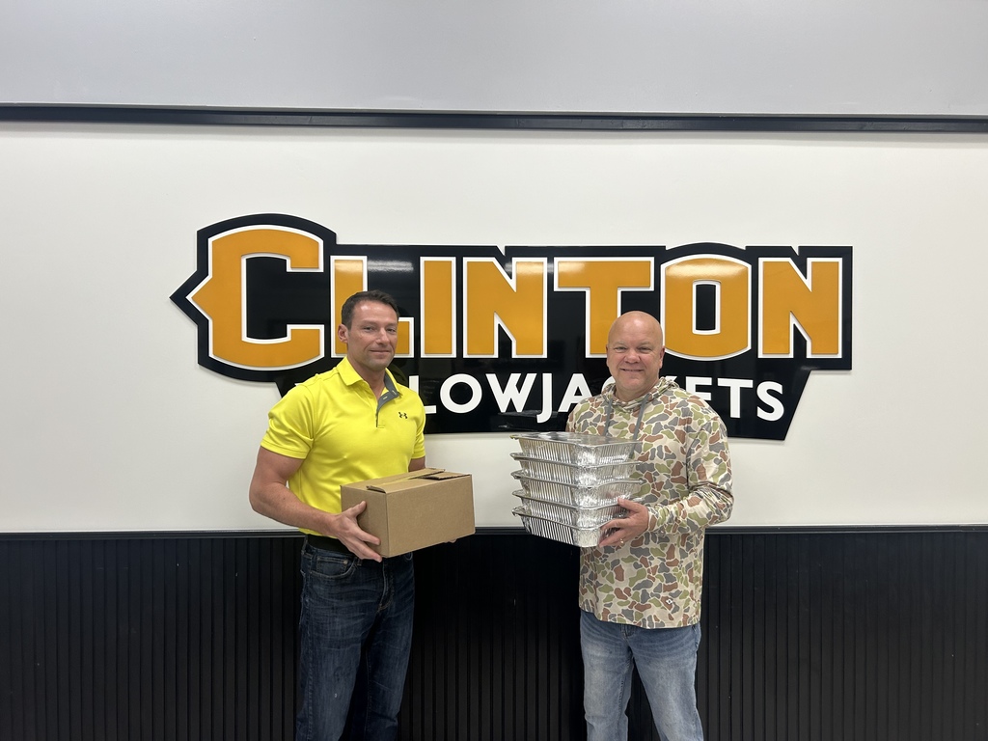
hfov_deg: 67.3
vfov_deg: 53.1
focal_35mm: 26
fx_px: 742
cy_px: 370
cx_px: 494
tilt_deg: -0.3
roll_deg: +0.5
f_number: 1.5
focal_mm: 5.7
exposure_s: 1/60
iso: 80
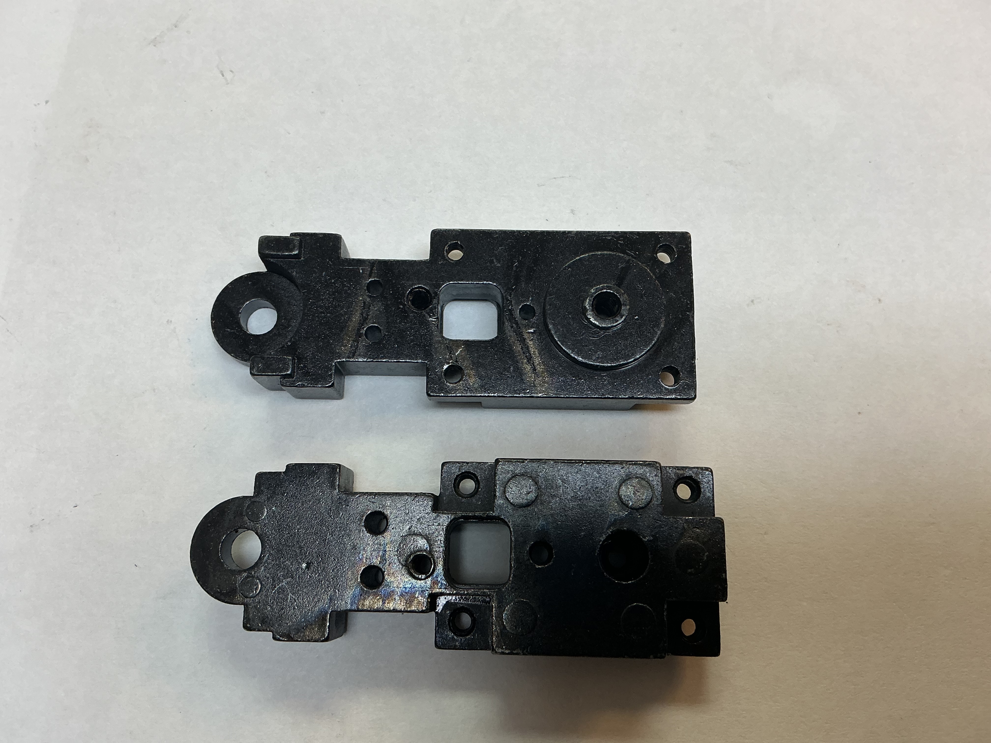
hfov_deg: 61.7
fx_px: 830
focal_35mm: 29
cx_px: 496
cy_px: 372
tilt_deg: -77.8
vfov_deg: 48.2
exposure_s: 1/100
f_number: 1.8
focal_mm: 3
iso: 40
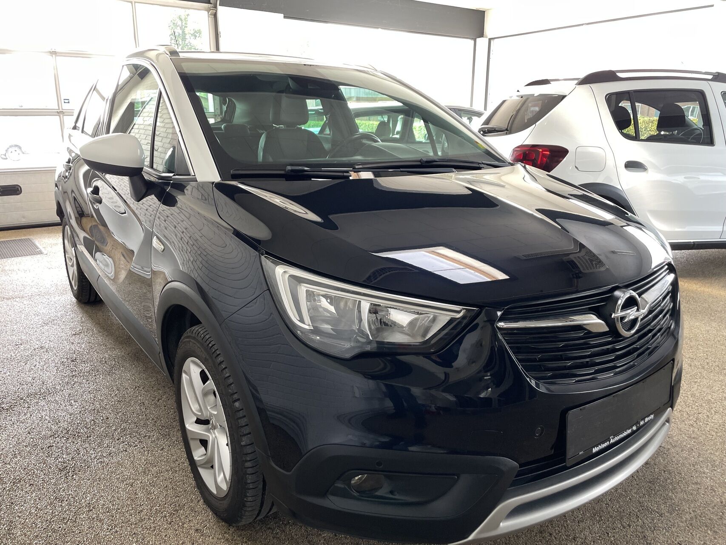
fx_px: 545
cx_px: 363
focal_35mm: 26
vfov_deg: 53.1
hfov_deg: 67.3
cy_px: 272
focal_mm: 4.2
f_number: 1.6
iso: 100
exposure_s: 1/121
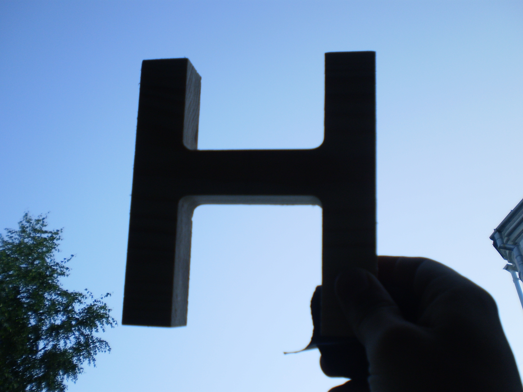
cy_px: 196
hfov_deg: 51.4
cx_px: 262
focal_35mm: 36
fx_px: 544
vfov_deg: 39.7
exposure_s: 1/200
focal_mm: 6.3
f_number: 3.1
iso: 64
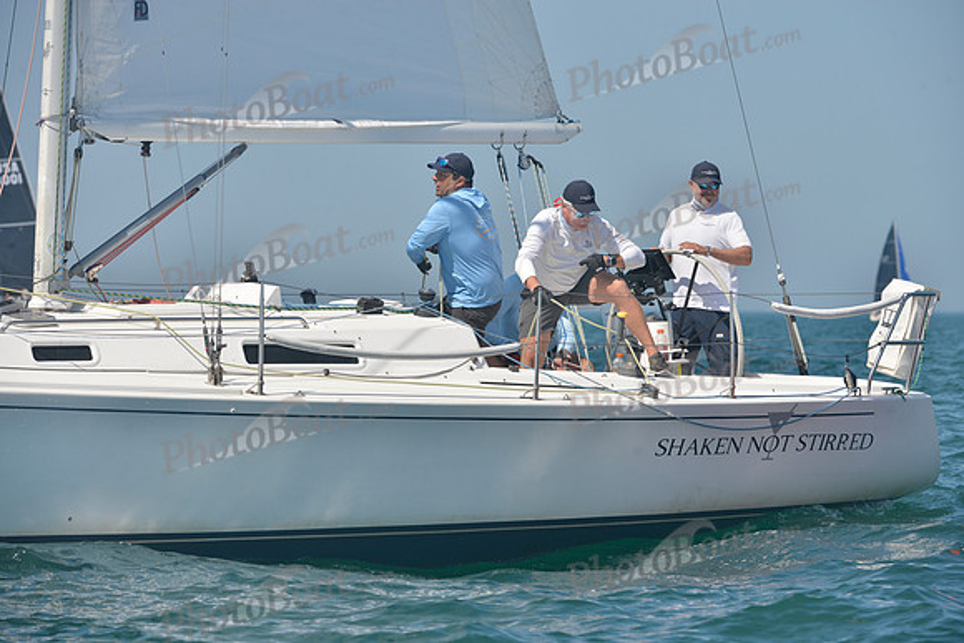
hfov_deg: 9.4
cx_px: 482
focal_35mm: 220
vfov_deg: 6.2
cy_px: 322
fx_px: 5892
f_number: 8
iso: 280
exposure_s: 1/1000
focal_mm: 220
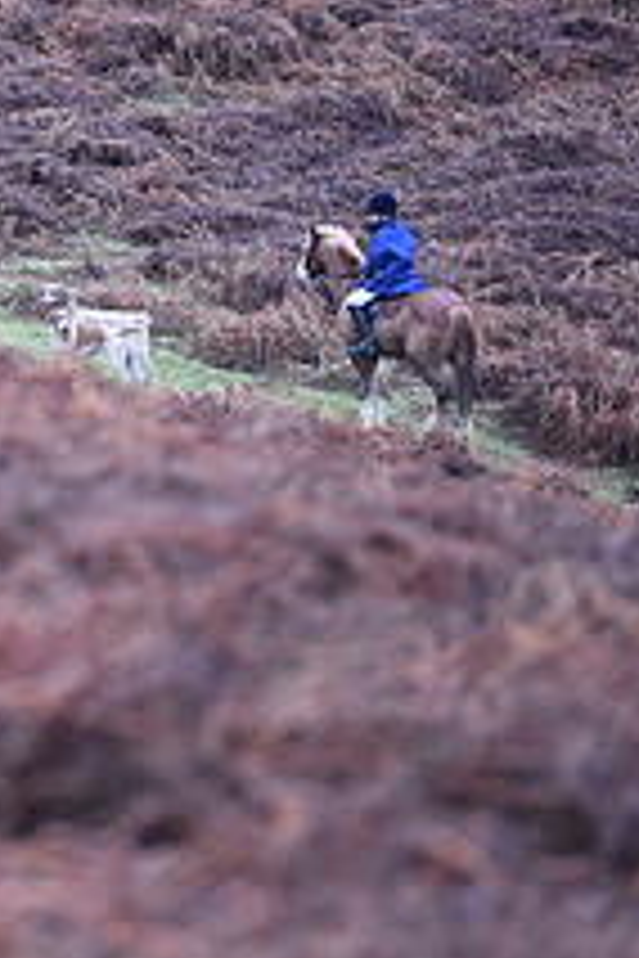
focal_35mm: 544
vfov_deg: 3.8
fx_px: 14483
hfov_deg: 2.5
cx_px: -603
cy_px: 135
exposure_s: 1/800
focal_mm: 200
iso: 2000
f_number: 4.5
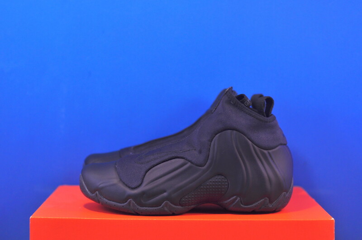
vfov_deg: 18.1
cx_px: 181
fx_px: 753
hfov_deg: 27.0
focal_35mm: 75
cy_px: 120
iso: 250
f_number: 2.5
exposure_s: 1/320
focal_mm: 50
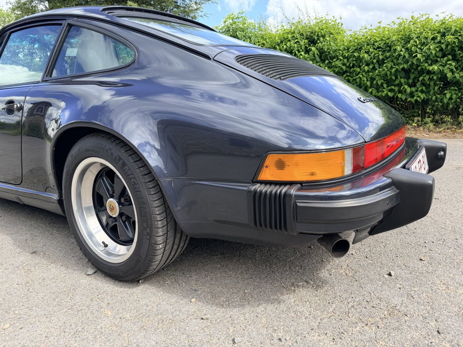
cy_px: 174
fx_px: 321
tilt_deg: -13.1
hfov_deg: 71.6
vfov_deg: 56.8
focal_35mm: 24
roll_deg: +4.5
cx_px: 232
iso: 80
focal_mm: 6.76
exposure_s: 1/1618
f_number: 1.78
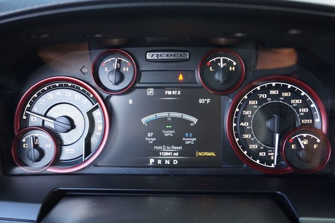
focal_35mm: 38
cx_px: 168
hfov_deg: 51.3
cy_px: 112
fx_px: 349
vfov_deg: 35.5
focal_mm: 25
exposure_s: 1/60
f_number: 4.5
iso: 1250
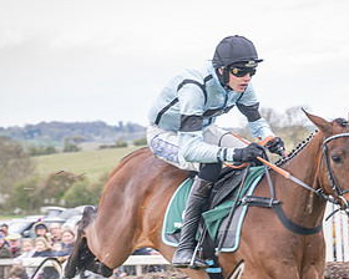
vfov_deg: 8.2
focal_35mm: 188
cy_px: 301
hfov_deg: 10.3
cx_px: 223
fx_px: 1942
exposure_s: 1/800
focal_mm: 70
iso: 500
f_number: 4
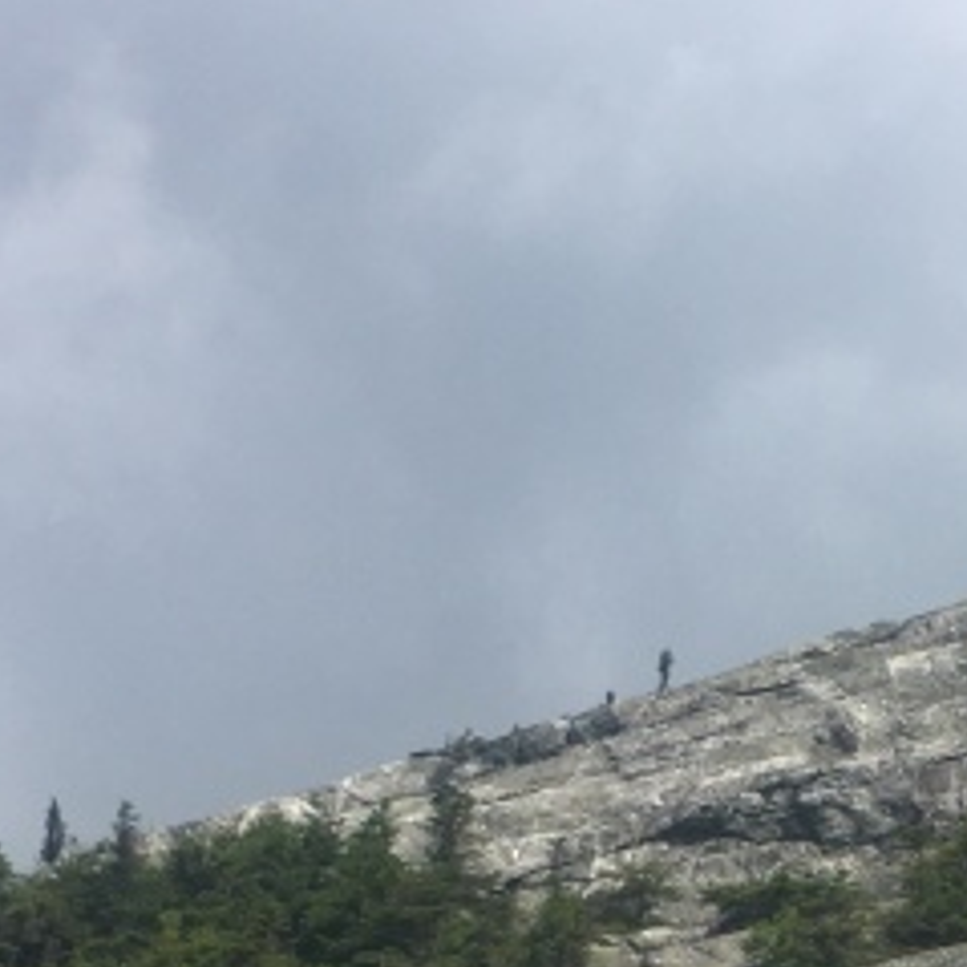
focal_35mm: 110
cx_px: 955
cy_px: 1400
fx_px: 3477
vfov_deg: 14.8
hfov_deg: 15.6
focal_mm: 4.15
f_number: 2.2
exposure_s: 1/2747
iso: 25
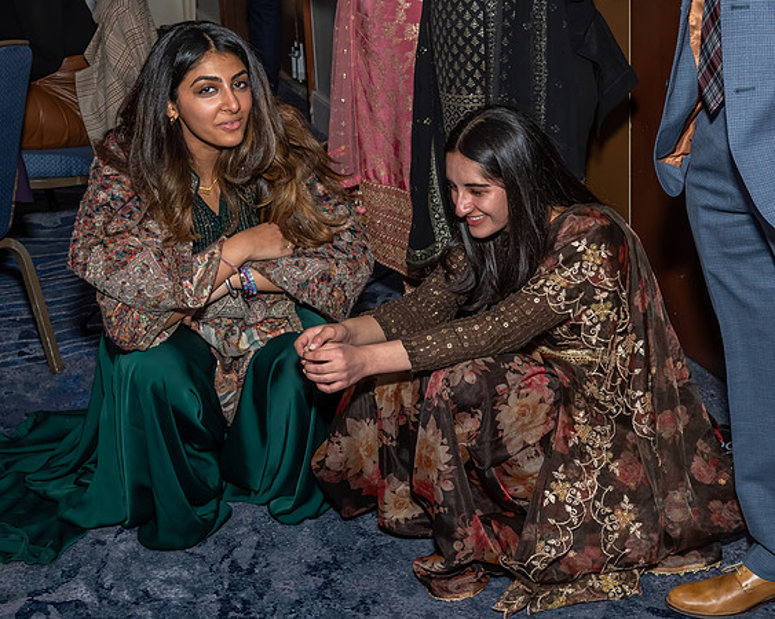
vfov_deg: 23.3
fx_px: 1500
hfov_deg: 28.9
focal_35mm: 65
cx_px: 457
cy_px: 316
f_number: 6.3
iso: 500
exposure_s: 1/250
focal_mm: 32
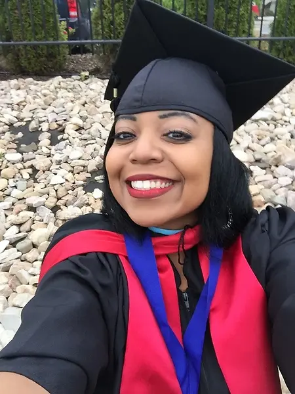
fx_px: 352
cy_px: 197
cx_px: 148
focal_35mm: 31
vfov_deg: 58.4
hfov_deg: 45.4
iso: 32
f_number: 2.2
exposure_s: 1/60
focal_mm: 2.65
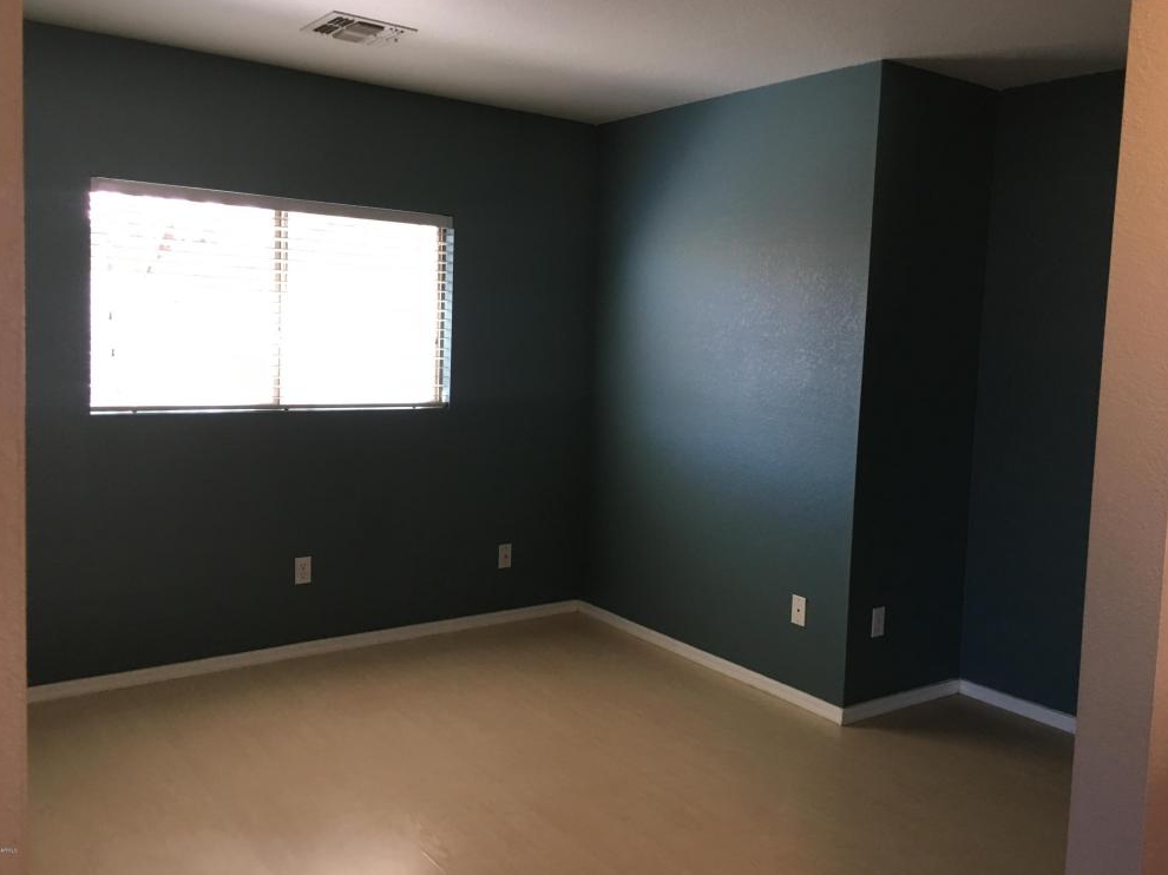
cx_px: 590
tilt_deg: -5.3
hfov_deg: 60.0
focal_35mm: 30
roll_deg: -1.8
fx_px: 1012
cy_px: 426
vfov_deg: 46.8
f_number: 2.2
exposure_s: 1/15
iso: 40
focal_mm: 4.15
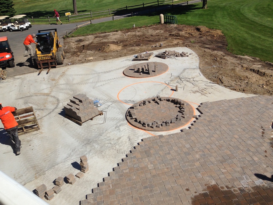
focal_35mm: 33
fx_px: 260
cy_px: 102
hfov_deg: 55.4
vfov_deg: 42.9
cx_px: 136
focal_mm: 4.12
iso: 50
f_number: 2.4
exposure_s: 1/3012
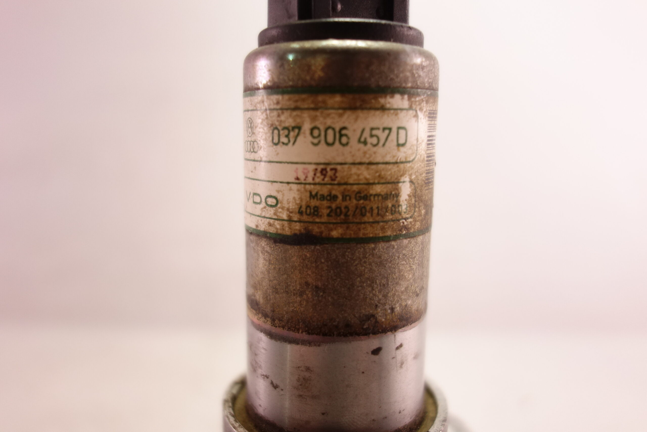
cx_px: 324
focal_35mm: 29
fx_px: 521
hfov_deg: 63.7
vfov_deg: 45.0
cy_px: 216
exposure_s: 1/40
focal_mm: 10.63
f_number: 2
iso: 250
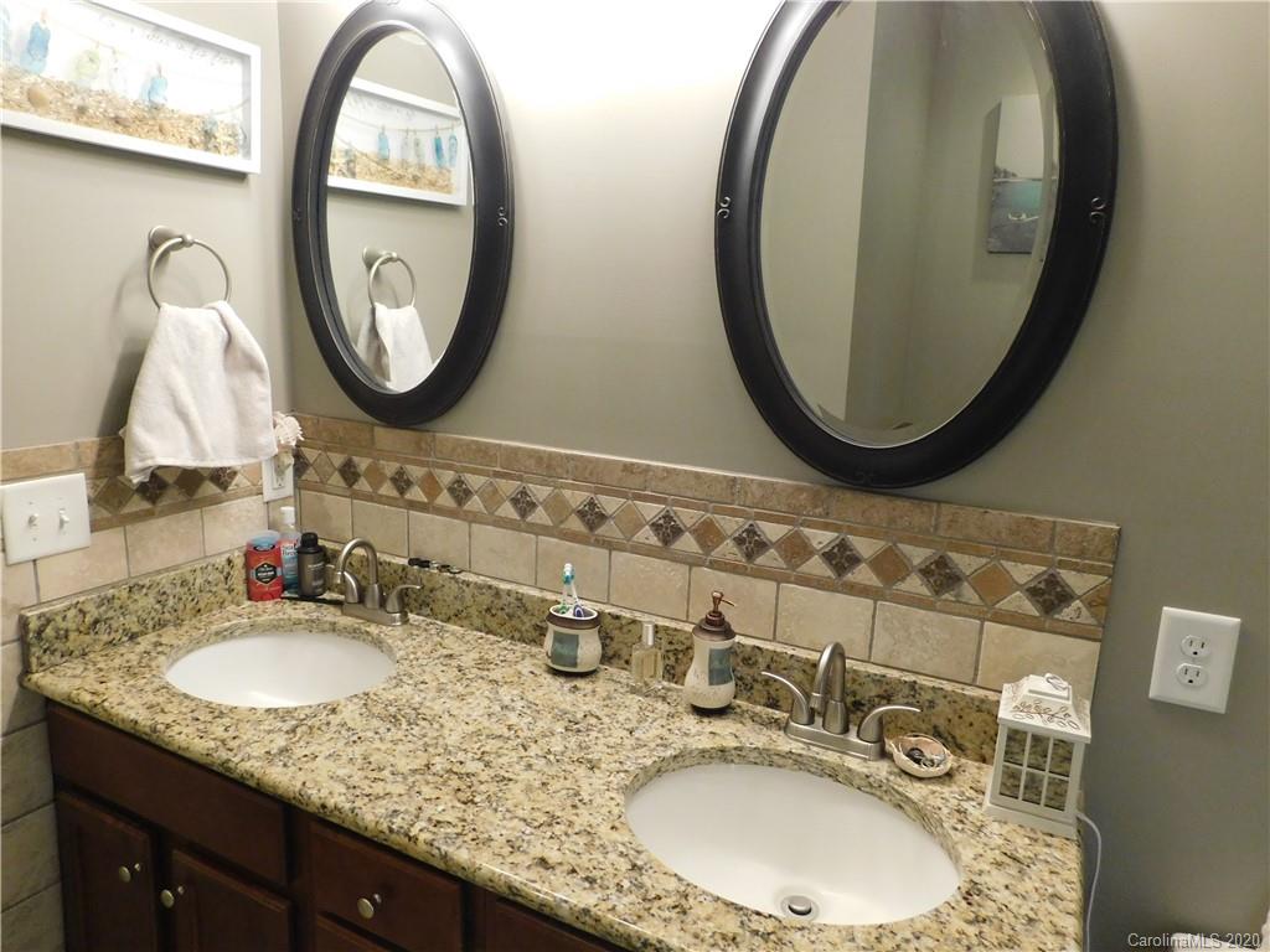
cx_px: 635
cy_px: 476
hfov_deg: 73.9
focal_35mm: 23
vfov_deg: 58.9
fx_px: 844
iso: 400
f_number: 3
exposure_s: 1/30
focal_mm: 4
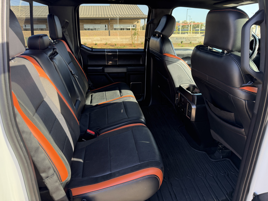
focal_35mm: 24
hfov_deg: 71.6
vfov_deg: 56.8
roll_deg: +0.2
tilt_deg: -20.5
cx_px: 134
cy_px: 100
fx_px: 186
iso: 125
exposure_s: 1/212
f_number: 1.78
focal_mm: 6.76
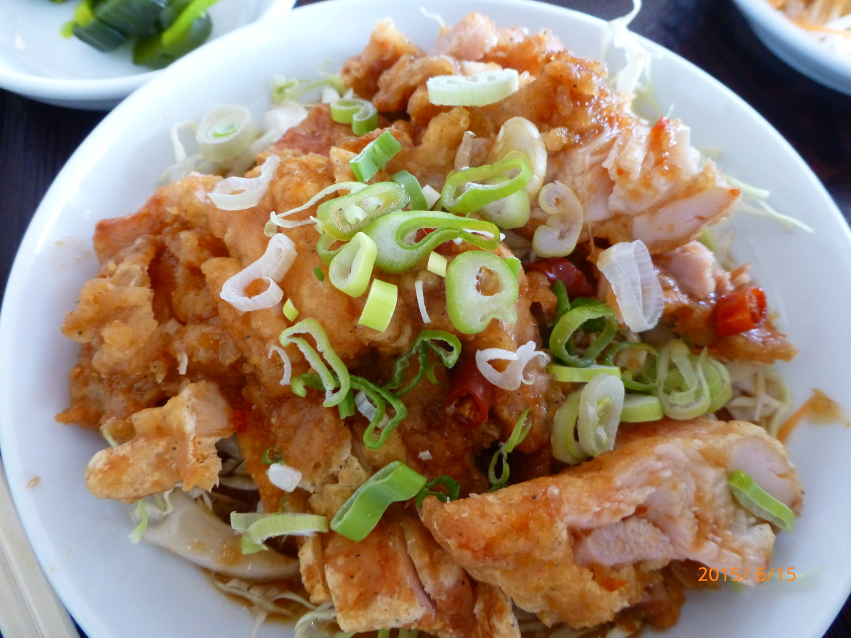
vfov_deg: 56.8
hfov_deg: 71.6
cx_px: 426
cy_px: 319
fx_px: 590
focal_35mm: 24
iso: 400
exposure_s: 1/50
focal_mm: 4.3
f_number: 3.3
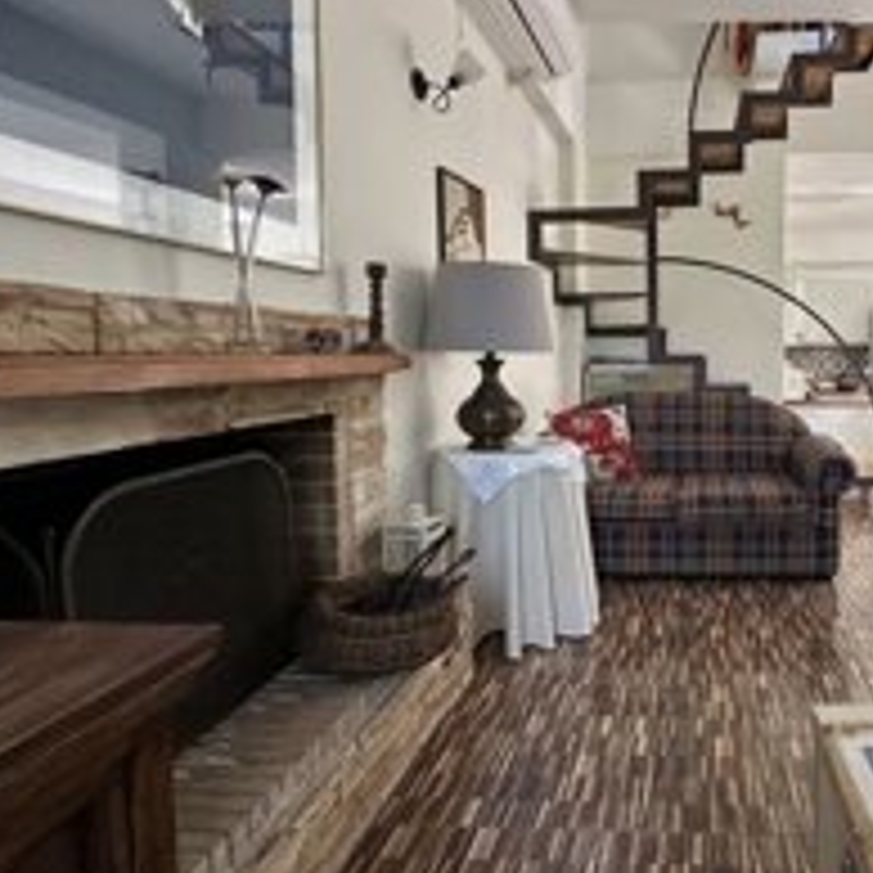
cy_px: 392
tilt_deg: -4.1
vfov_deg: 67.1
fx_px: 656
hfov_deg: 62.4
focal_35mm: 23
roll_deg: +0.0
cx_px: 680
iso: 320
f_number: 2.2
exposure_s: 1/89
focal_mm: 2.22
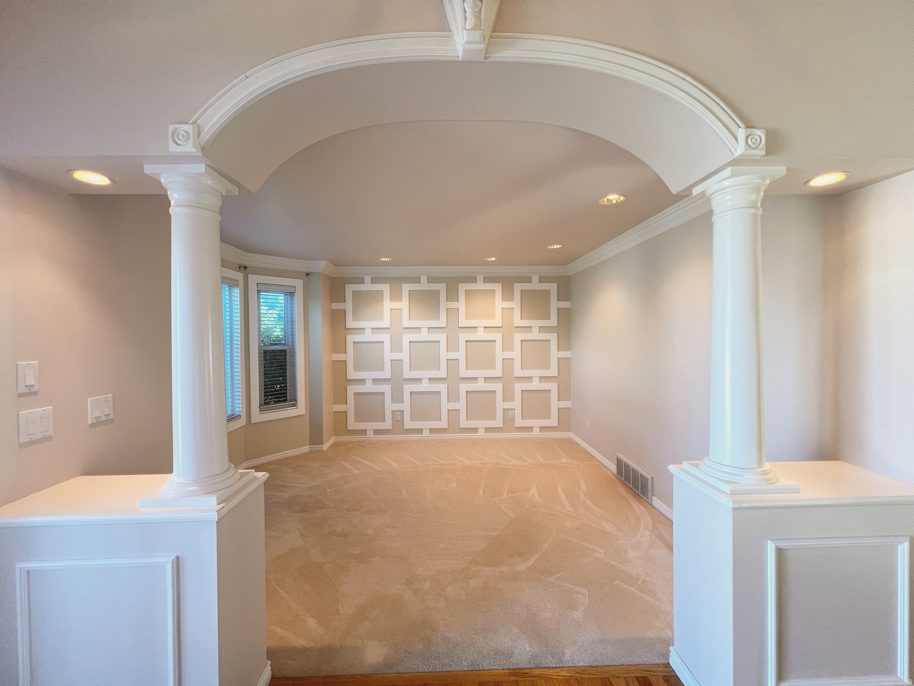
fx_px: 343
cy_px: 343
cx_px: 457
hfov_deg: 106.2
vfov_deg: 89.9
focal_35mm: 13
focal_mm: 1.57
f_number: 1.8
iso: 100
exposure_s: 1/120
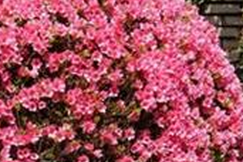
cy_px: 96
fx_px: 1579
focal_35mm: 234
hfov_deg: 8.7
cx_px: 321
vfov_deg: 5.9
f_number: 10
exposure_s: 1/160
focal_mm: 26
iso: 100
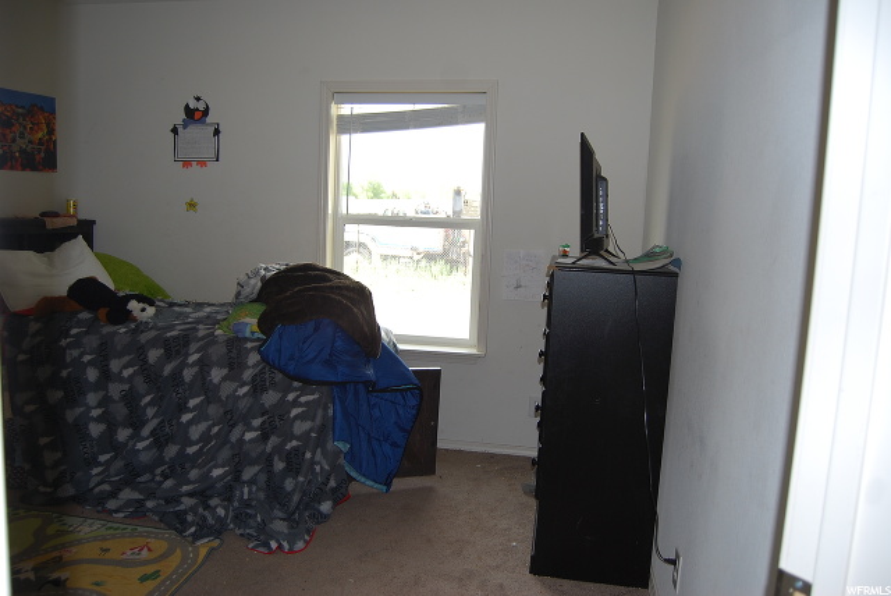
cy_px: 298
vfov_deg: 48.0
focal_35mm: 27
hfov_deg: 67.3
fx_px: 669
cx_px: 446
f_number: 3.5
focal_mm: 18
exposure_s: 1/125
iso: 140
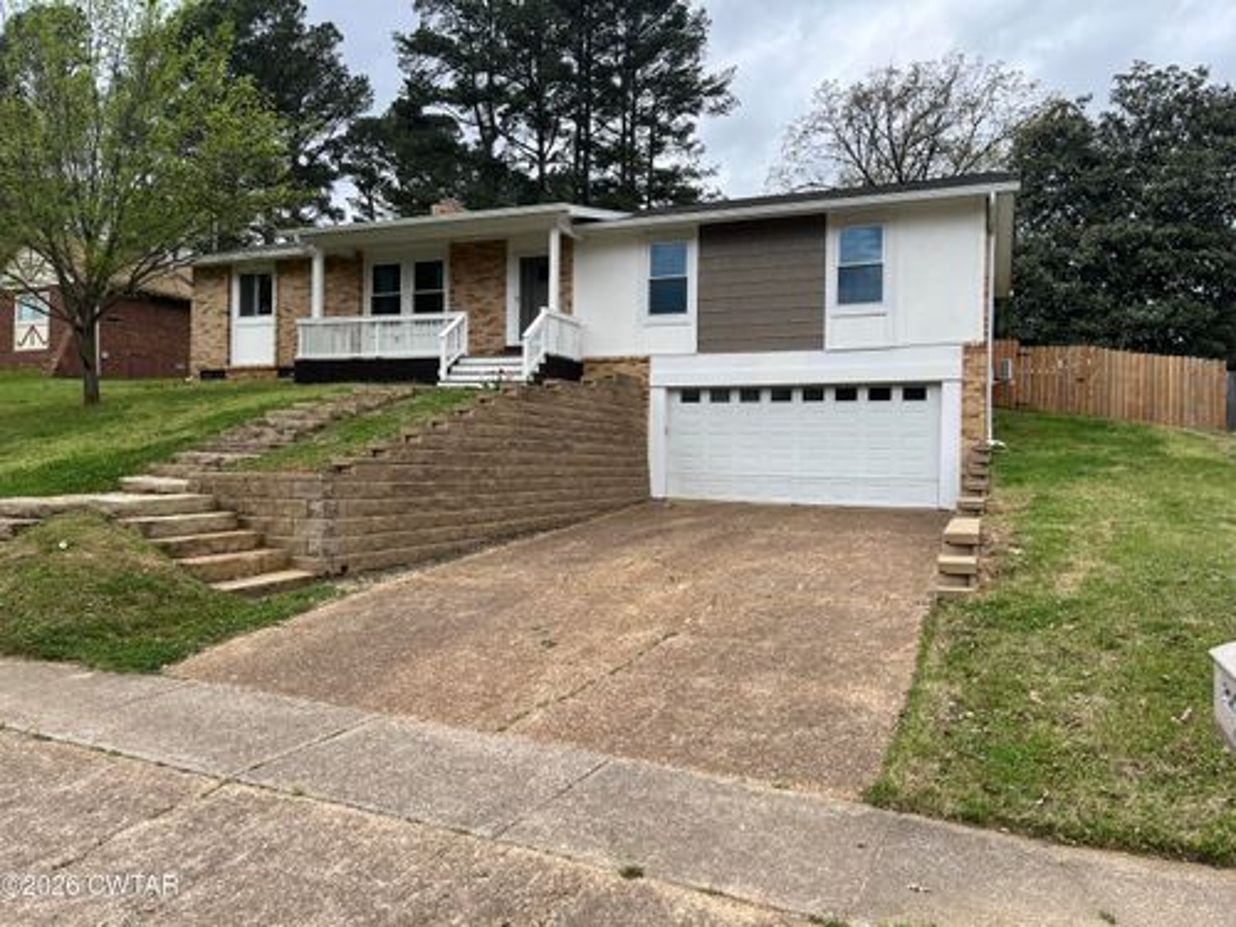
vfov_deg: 53.1
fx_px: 928
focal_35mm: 26
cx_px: 618
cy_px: 464
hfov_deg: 67.3
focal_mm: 5.1
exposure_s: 1/1776
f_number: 1.6
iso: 50
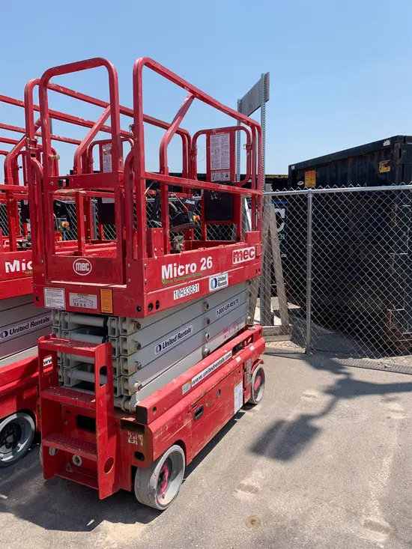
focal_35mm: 26
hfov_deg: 53.1
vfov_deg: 67.3
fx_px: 412
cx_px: 206
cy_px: 274
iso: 25
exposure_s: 1/1880
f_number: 1.8
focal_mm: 4.25
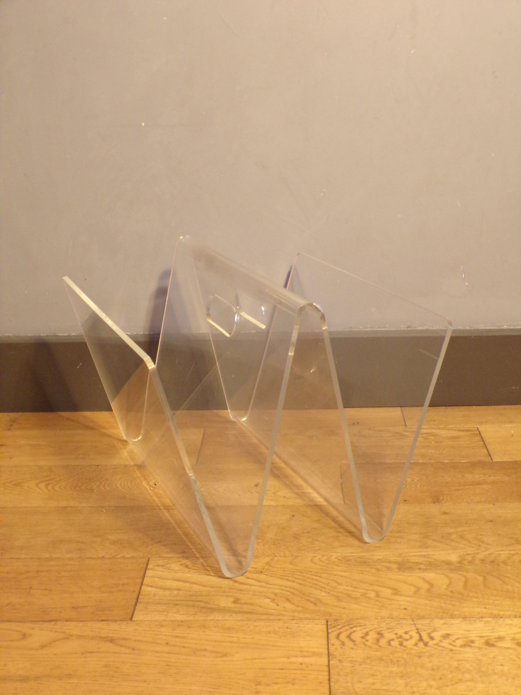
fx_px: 843
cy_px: 348
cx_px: 260
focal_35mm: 42
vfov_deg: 44.8
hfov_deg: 34.3
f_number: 3.4
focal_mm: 7.6
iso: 400
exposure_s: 1/5
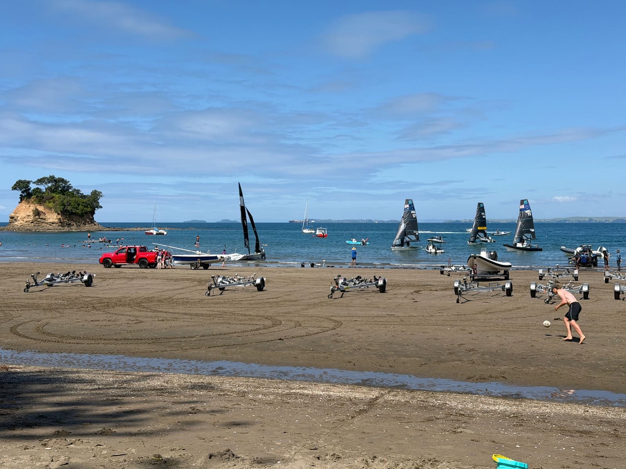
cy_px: 234
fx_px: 868
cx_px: 313
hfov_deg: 39.7
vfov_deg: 30.3
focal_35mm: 48
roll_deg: +0.1
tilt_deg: -2.2
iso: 64
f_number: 1.78
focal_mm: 6.76
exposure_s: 1/7874
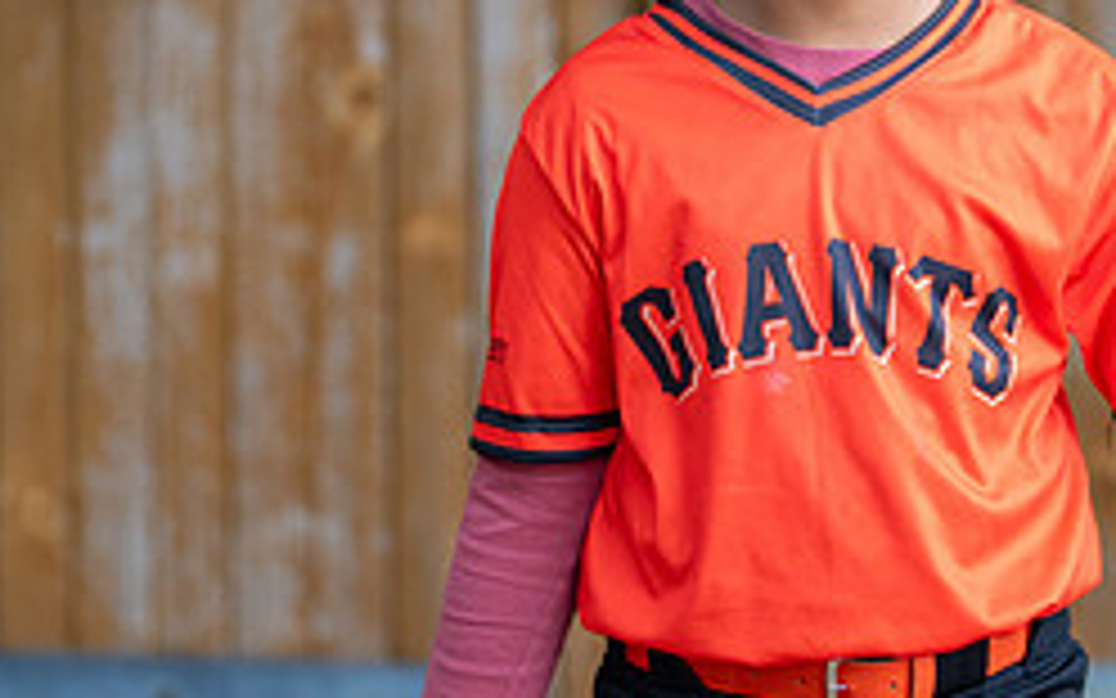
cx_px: 826
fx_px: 4562
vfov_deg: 8.7
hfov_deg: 13.9
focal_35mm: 150
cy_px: 159
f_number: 1.2
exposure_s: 1/640
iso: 500
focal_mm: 50
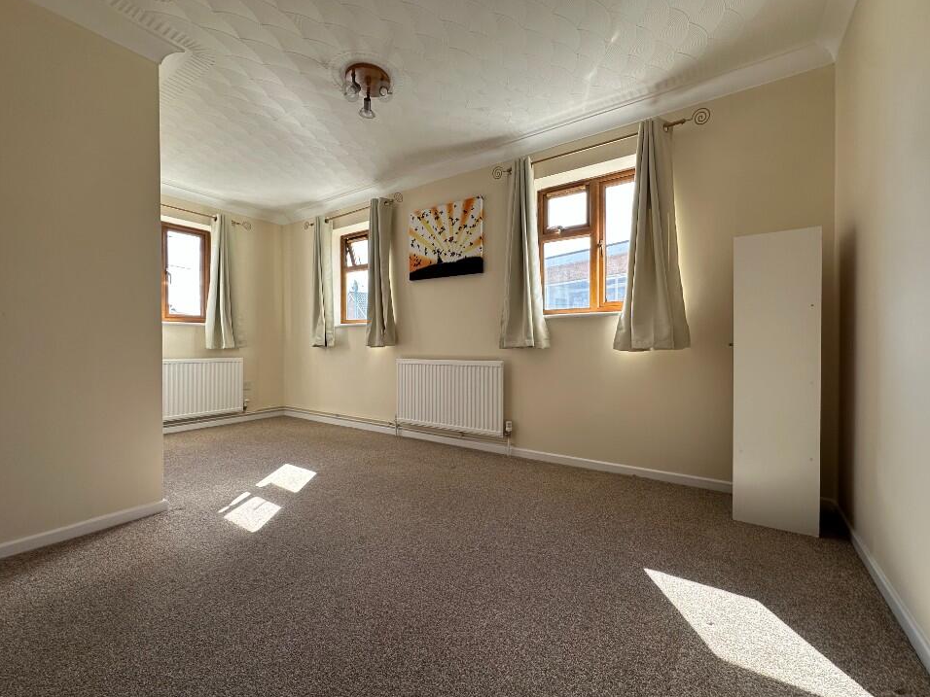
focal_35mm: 15
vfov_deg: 81.7
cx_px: 465
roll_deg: +0.3
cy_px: 349
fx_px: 403
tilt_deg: -0.1
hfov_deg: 98.2
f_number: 2.2
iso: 40
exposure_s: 1/157
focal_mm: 2.22
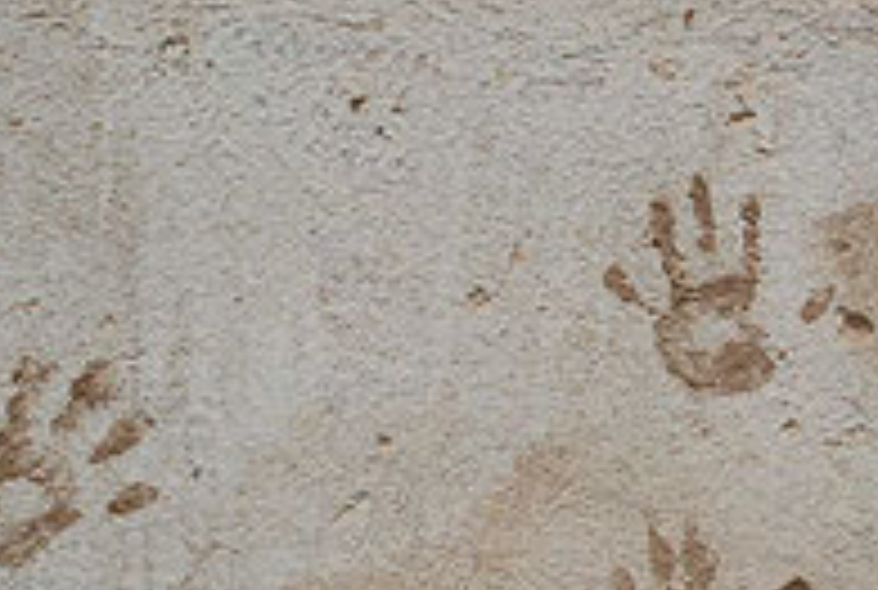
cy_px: 628
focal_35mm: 152
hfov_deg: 13.3
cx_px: 842
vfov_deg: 9.0
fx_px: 3716
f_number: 16
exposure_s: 1/1000
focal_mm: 44
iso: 1000
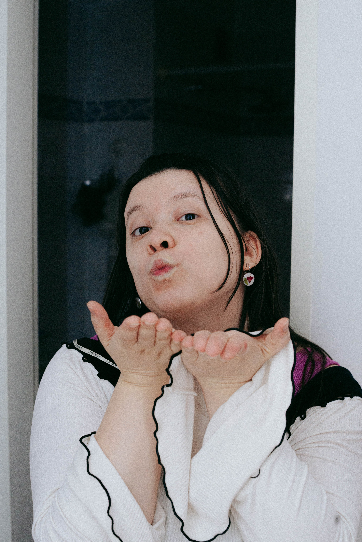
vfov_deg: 39.6
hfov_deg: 27.0
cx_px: 181
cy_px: 271
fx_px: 753
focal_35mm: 50
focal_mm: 50
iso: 500
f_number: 5.6
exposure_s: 1/200
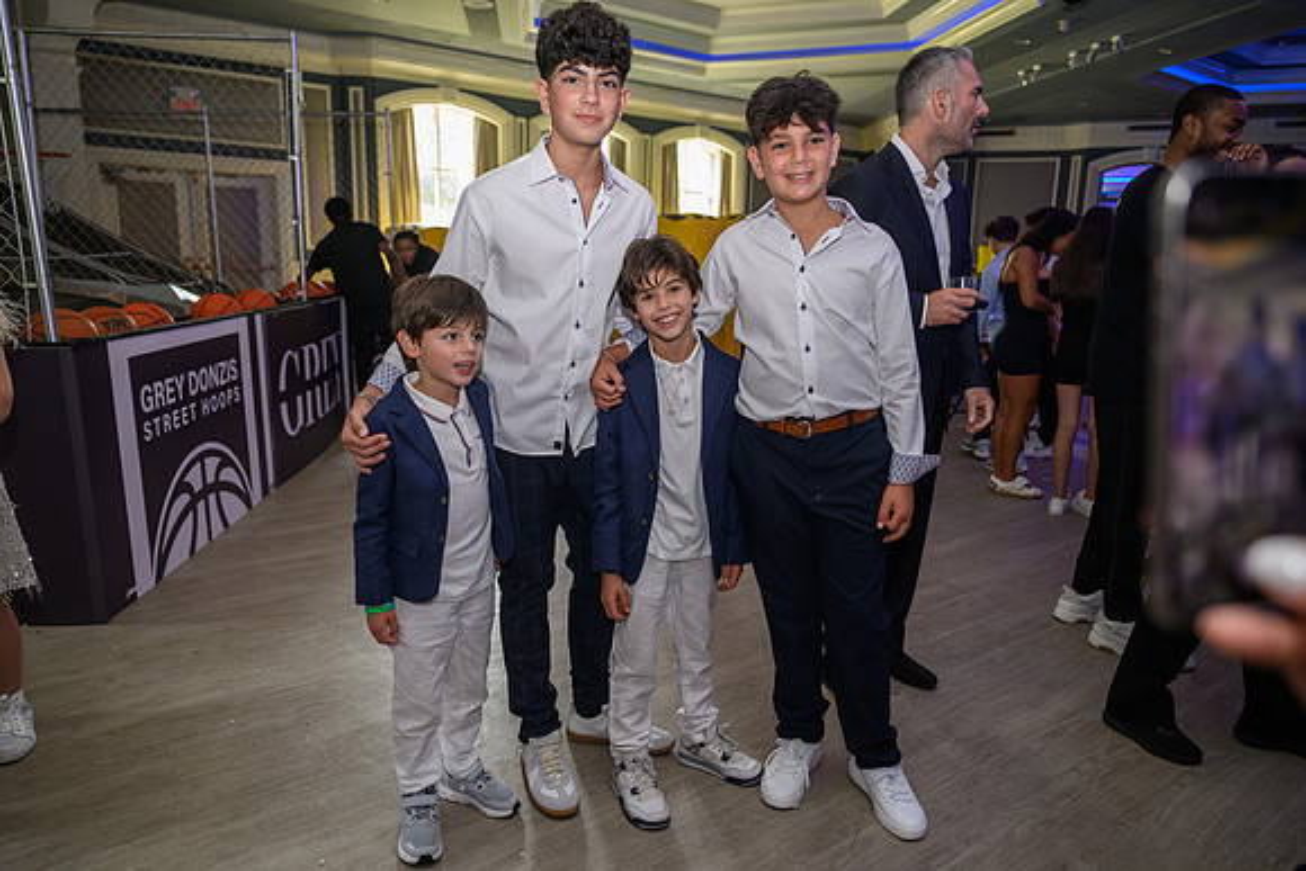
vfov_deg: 53.2
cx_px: 653
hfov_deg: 73.7
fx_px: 871
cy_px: 436
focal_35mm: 24
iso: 1600
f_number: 2.8
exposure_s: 1/160
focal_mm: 24
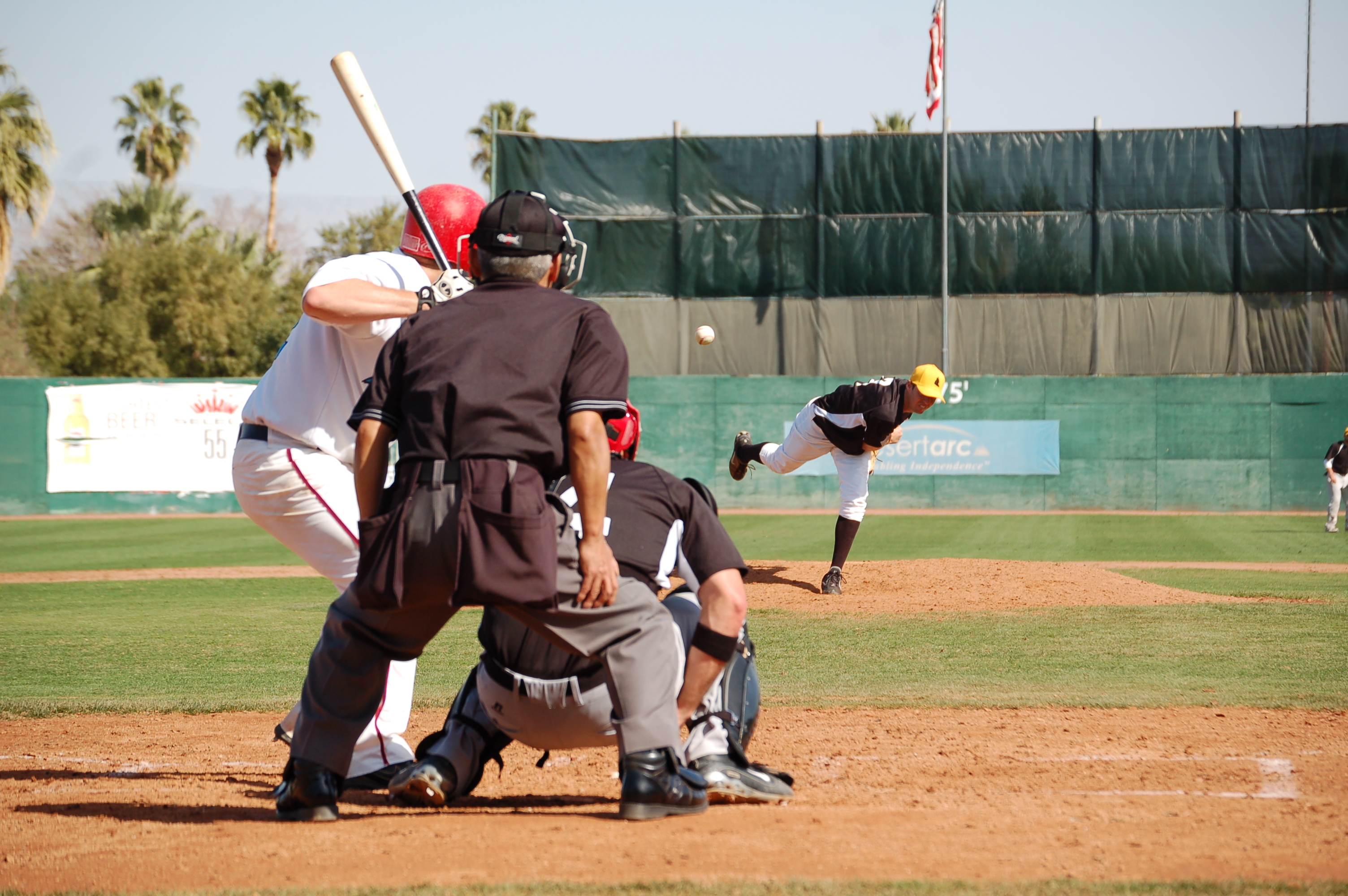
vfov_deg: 9.1
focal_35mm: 150
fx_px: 5612
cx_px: 674
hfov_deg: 13.7
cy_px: 448
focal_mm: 100
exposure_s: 1/640
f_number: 6.3
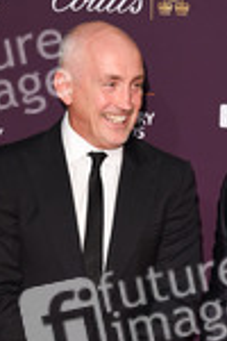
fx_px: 1466
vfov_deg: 12.9
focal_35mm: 155
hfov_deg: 8.8
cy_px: 425
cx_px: 203
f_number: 5.6
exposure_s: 1/250
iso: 640
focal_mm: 58
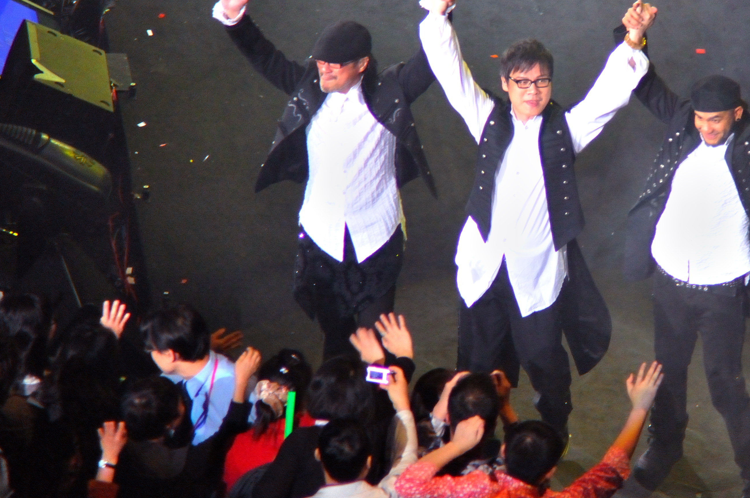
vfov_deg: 2.8
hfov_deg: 4.3
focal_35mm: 483
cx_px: 610
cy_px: 151
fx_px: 10046
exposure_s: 1/250
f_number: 4.8
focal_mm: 195
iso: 2000
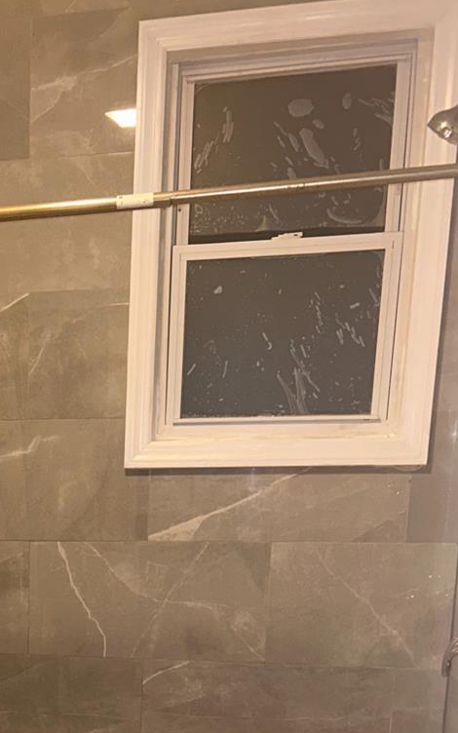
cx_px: -68
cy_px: 697
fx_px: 1098
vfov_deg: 34.3
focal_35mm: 55
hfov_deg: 22.0
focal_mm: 5.7
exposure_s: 1/23
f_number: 1.5
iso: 64
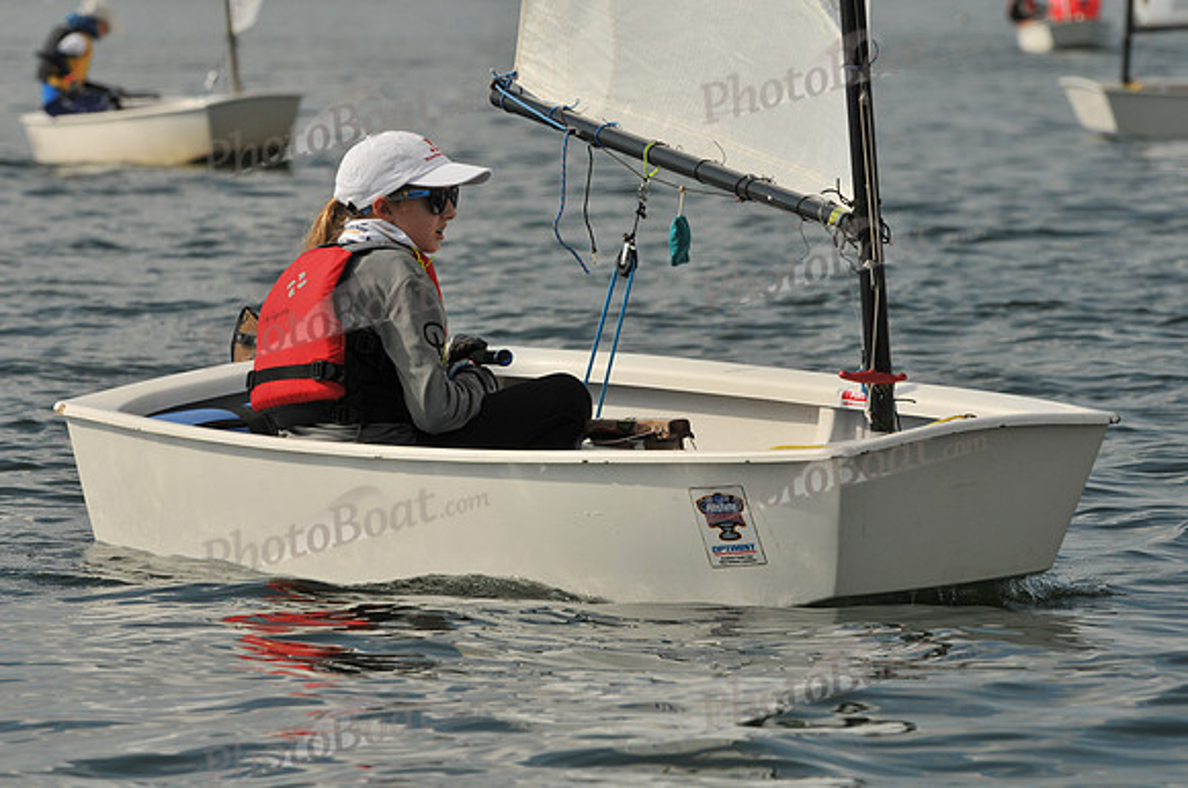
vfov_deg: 3.0
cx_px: 594
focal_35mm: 450
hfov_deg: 4.6
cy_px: 394
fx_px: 14829
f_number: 11
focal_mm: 300
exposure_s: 1/640
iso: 200
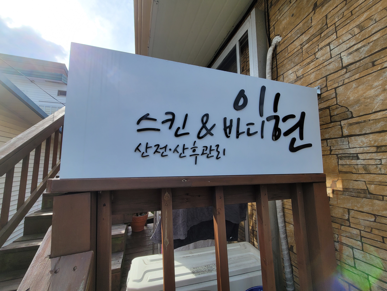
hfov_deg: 106.2
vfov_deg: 89.9
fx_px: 145
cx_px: 194
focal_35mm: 13
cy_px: 146
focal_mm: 2.2
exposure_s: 1/1021
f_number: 2.2
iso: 50
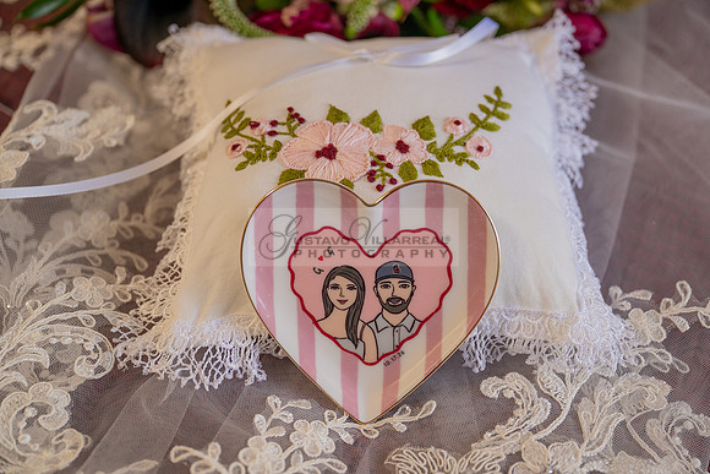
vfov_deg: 27.5
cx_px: 355
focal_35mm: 49
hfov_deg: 40.3
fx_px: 967
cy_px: 237
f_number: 3.5
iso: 640
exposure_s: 1/320
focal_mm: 49
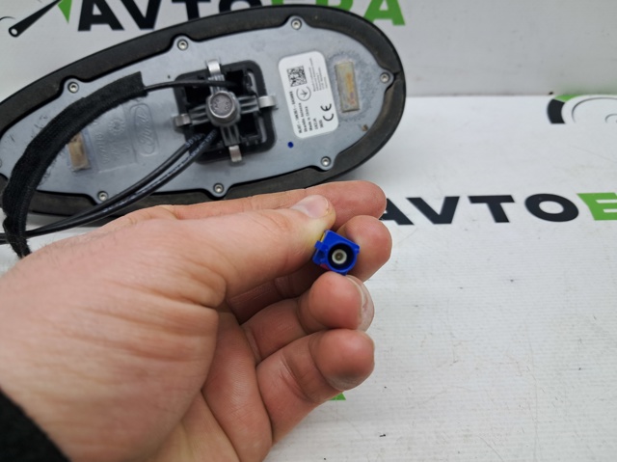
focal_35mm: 27
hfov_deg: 65.4
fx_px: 481
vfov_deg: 51.3
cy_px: 231
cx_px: 308
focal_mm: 4
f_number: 1.8
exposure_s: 1/50
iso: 50
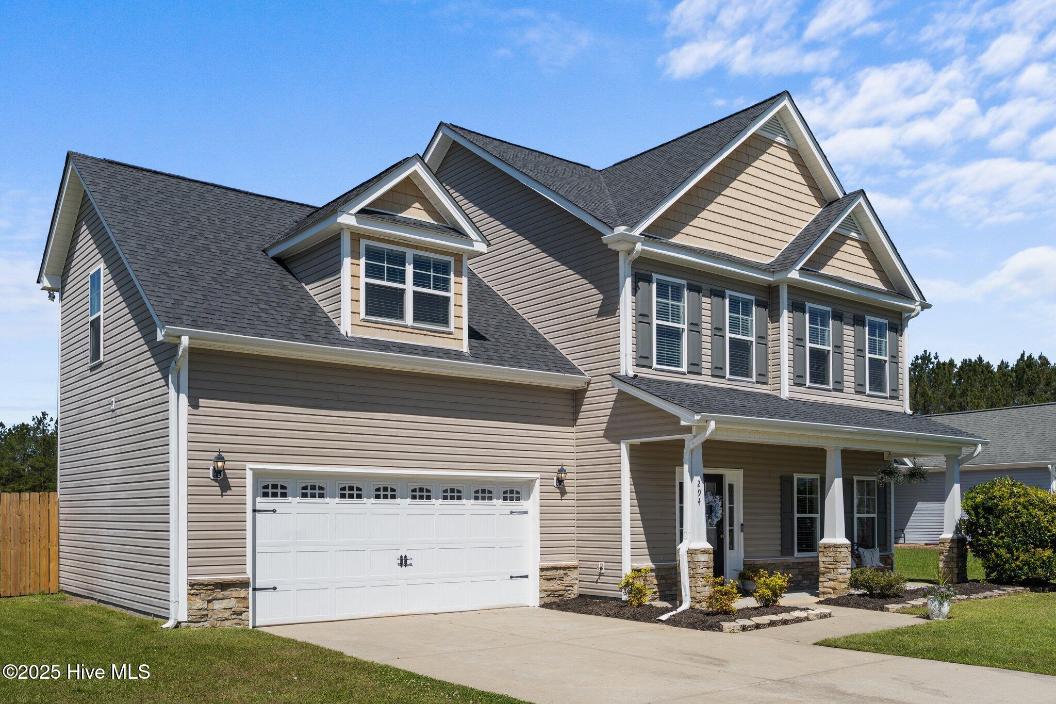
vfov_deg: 43.6
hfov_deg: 61.9
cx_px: 528
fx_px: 880
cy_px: 352
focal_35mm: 30
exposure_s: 1/320
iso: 64
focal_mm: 30
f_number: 7.1
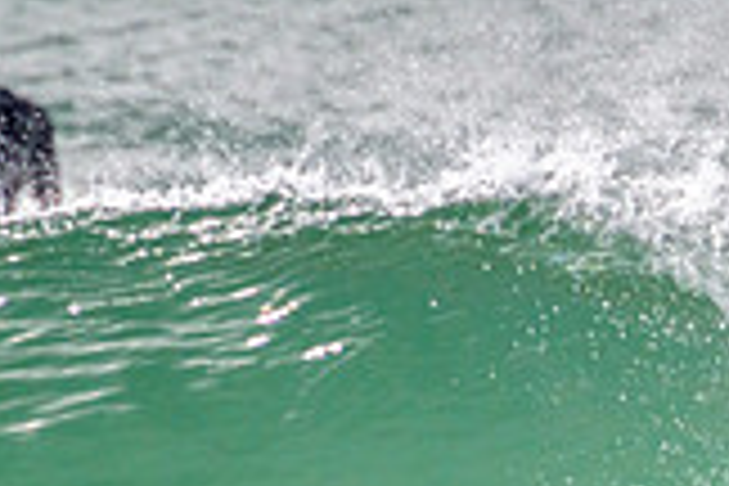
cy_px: 781
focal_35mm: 2870
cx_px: 828
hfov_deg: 0.7
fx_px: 58113
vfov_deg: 0.5
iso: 900
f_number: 11
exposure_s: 1/2000
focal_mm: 800
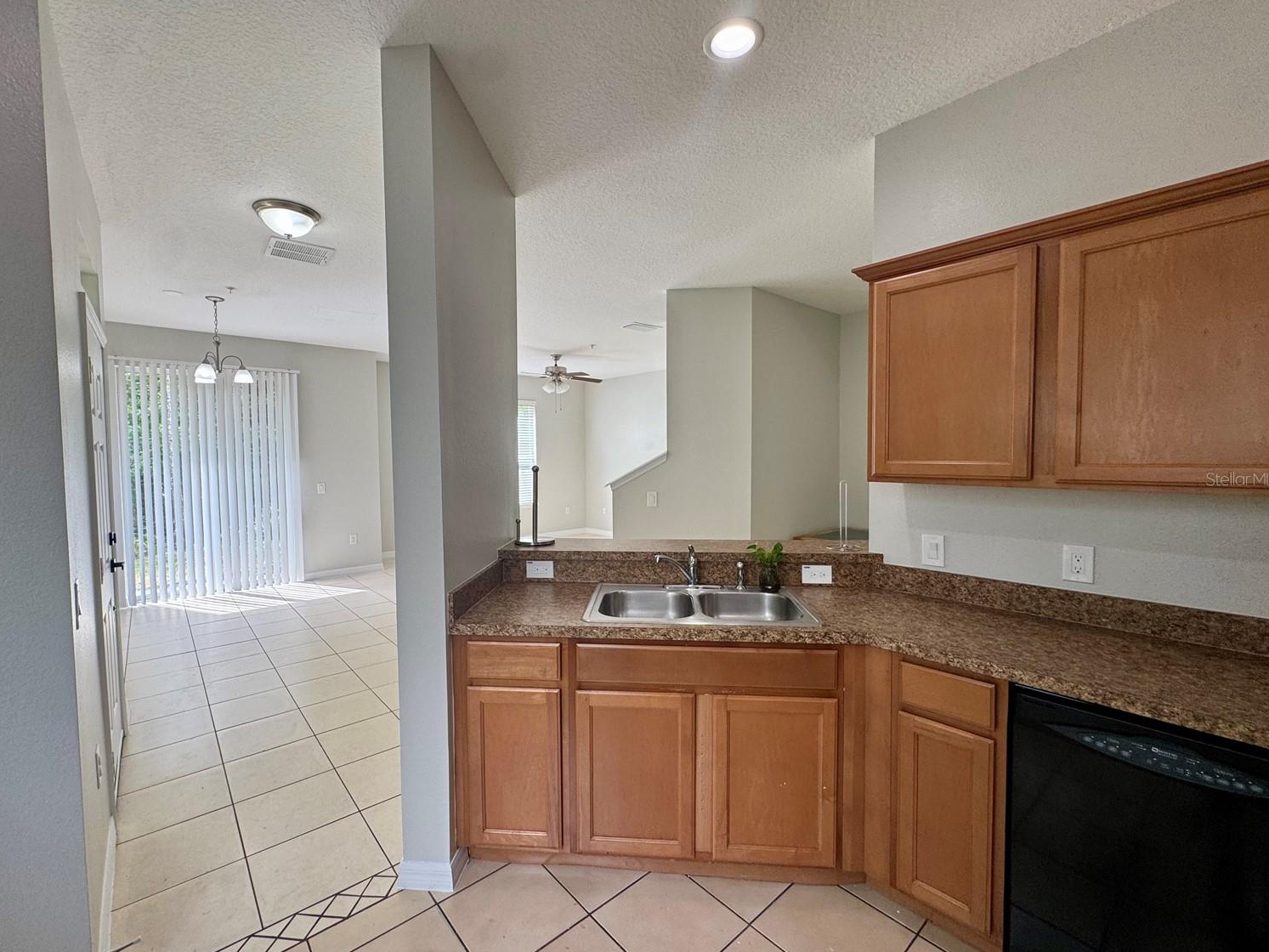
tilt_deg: -2.5
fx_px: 550
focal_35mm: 15
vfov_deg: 81.8
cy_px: 479
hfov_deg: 98.1
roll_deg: +0.7
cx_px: 606
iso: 64
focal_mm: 2.22
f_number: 2.2
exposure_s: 1/120
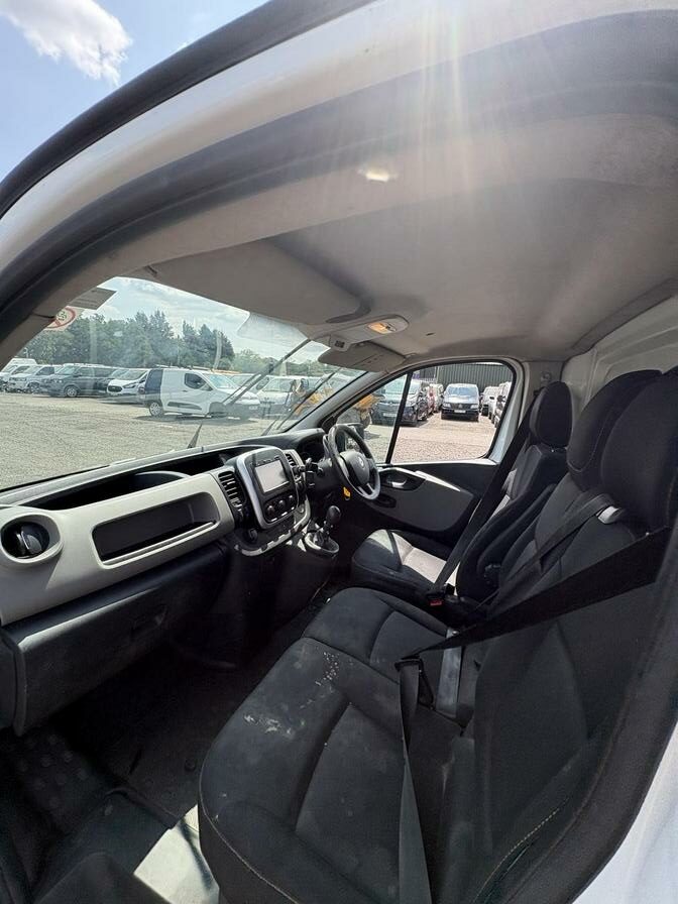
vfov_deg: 102.1
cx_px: 339
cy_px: 452
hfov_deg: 85.7
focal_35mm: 14
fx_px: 366
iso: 64
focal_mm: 2.22
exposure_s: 1/687
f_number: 2.2
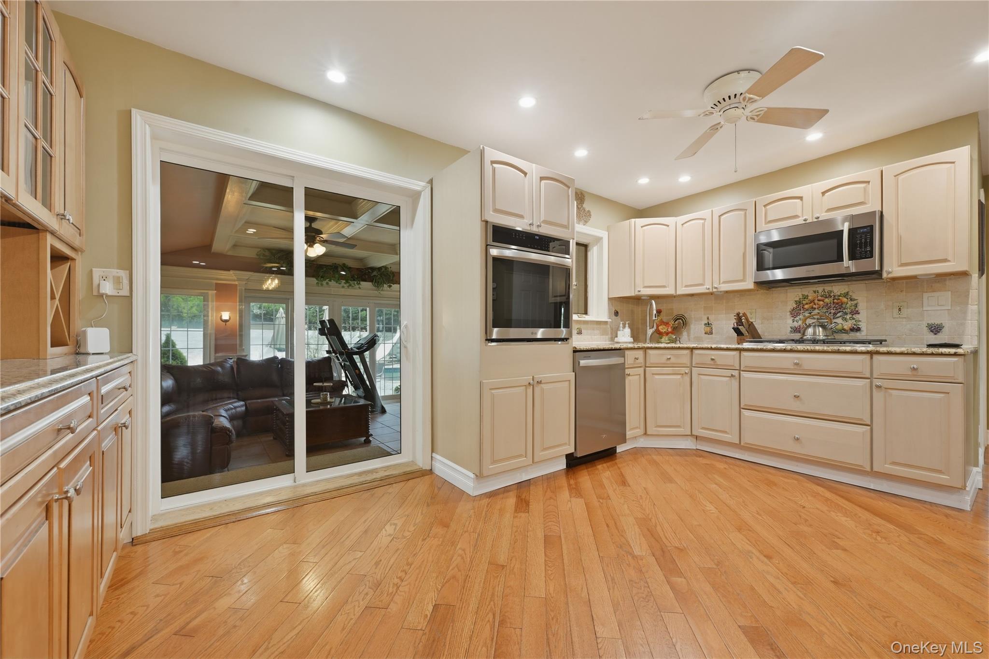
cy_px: 330
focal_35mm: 14
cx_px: 494
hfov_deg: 104.3
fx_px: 385
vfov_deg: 81.2
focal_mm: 14
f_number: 11
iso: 100
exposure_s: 1/1.67
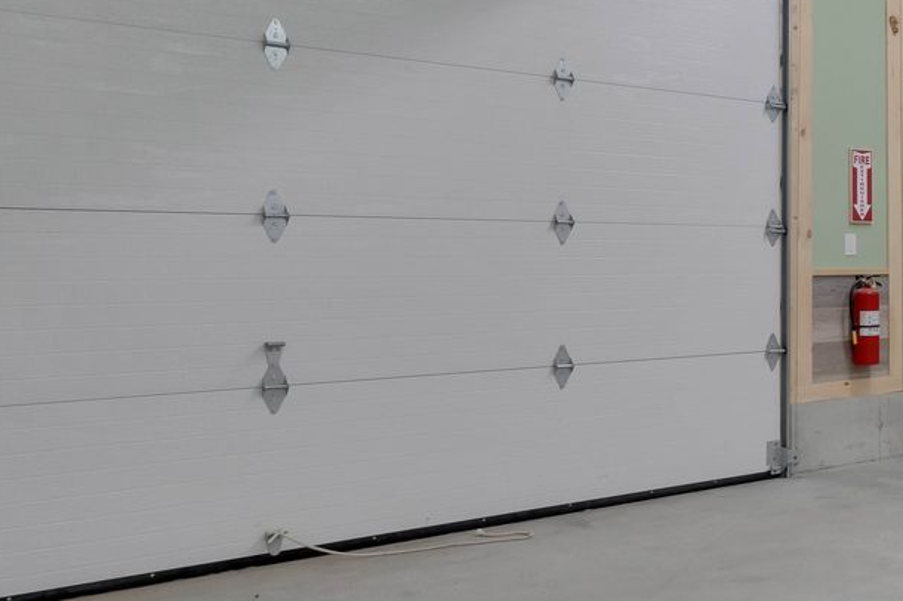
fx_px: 1053
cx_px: 1103
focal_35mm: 42
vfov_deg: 31.8
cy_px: 270
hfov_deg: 35.6
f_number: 8
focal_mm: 16
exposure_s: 1/250
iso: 800
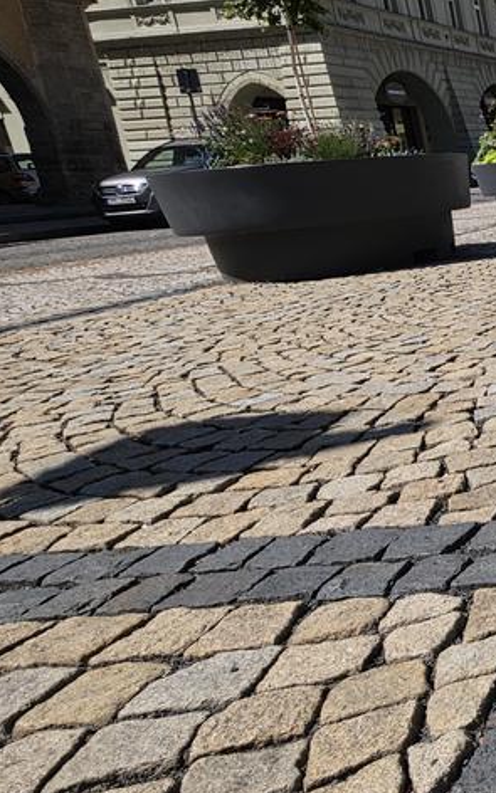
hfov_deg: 23.5
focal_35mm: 35
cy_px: 405
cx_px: 842
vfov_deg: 55.3
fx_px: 757
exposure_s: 1/4123
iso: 32
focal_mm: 2.2
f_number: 1.9
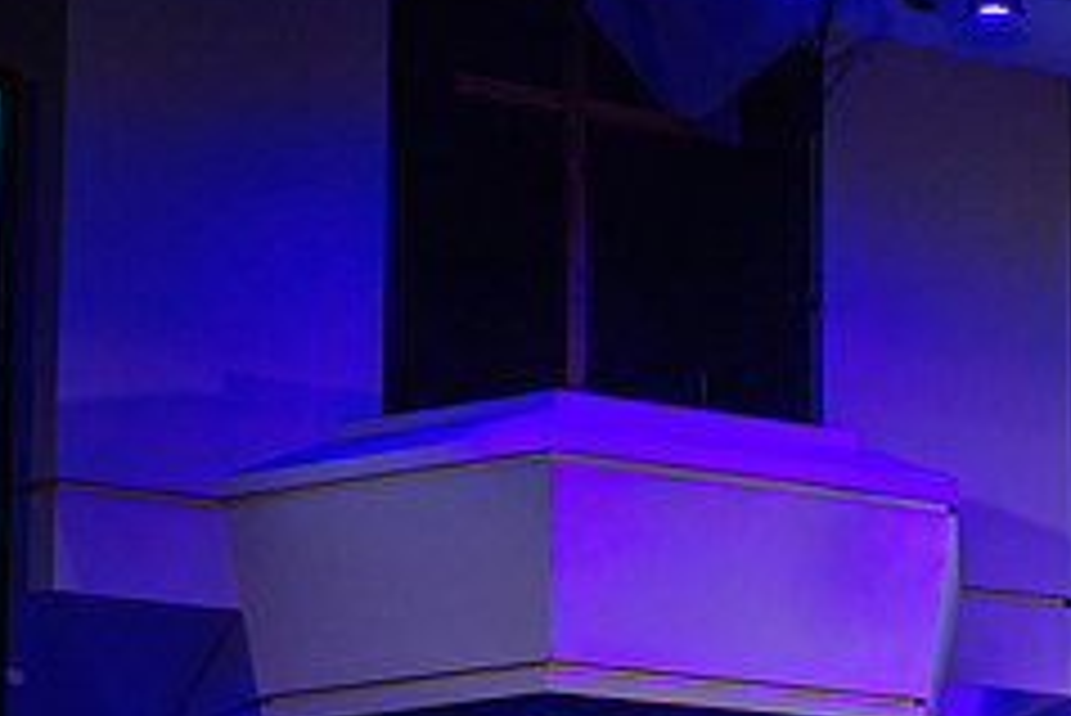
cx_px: 720
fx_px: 3096
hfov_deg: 19.6
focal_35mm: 104
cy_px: 919
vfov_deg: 12.8
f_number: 4
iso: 1600
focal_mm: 37
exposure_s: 1/160
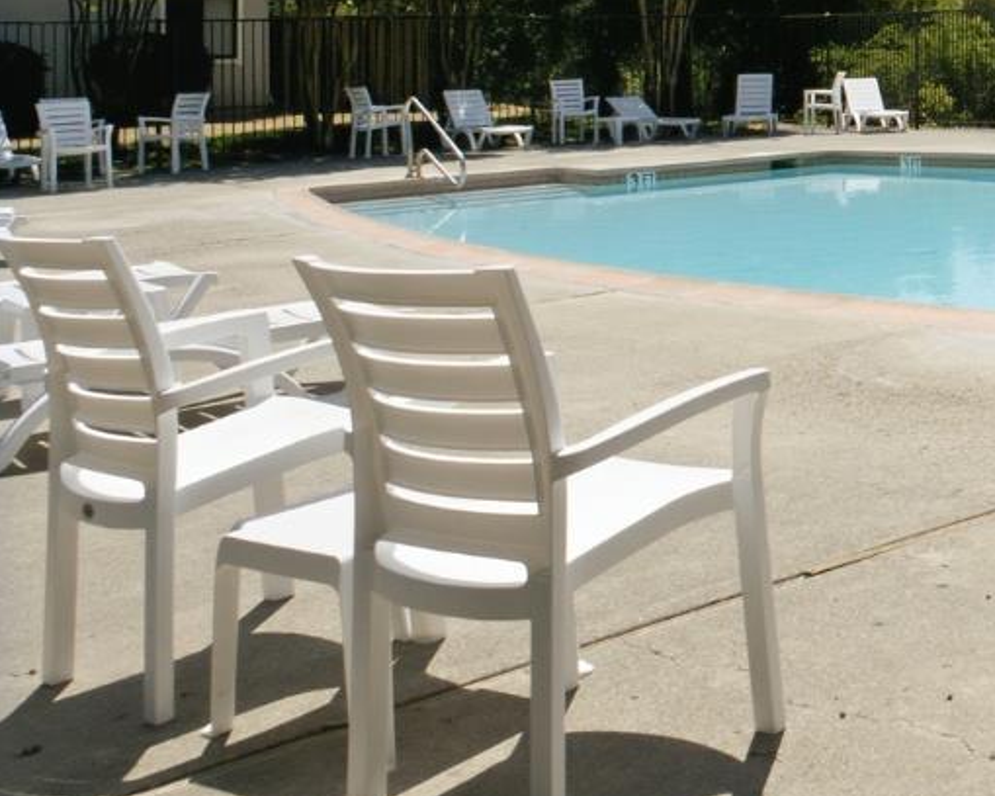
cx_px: 1464
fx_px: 1384
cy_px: 144
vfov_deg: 31.2
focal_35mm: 47
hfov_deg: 27.9
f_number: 8
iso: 250
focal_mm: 17
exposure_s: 1/1250
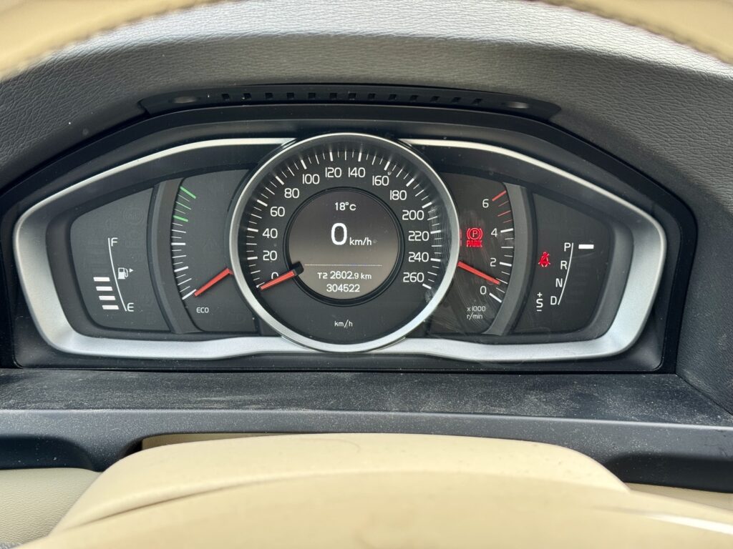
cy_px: 274
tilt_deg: -22.3
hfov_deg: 39.7
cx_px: 366
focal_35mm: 48
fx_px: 1016
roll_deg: +0.7
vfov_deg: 30.3
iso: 64
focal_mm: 6.76
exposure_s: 1/172
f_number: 1.78
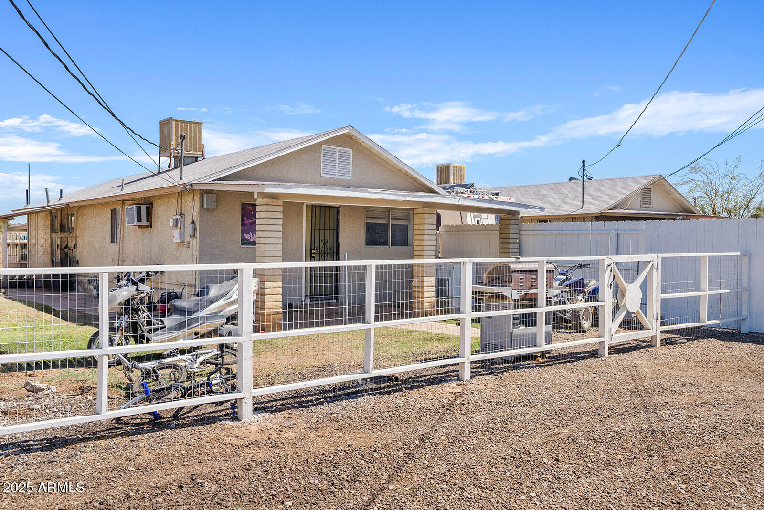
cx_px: 382
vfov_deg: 43.7
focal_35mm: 30
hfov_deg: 61.9
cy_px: 255
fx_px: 637
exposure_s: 1/125
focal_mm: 30
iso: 100
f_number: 8
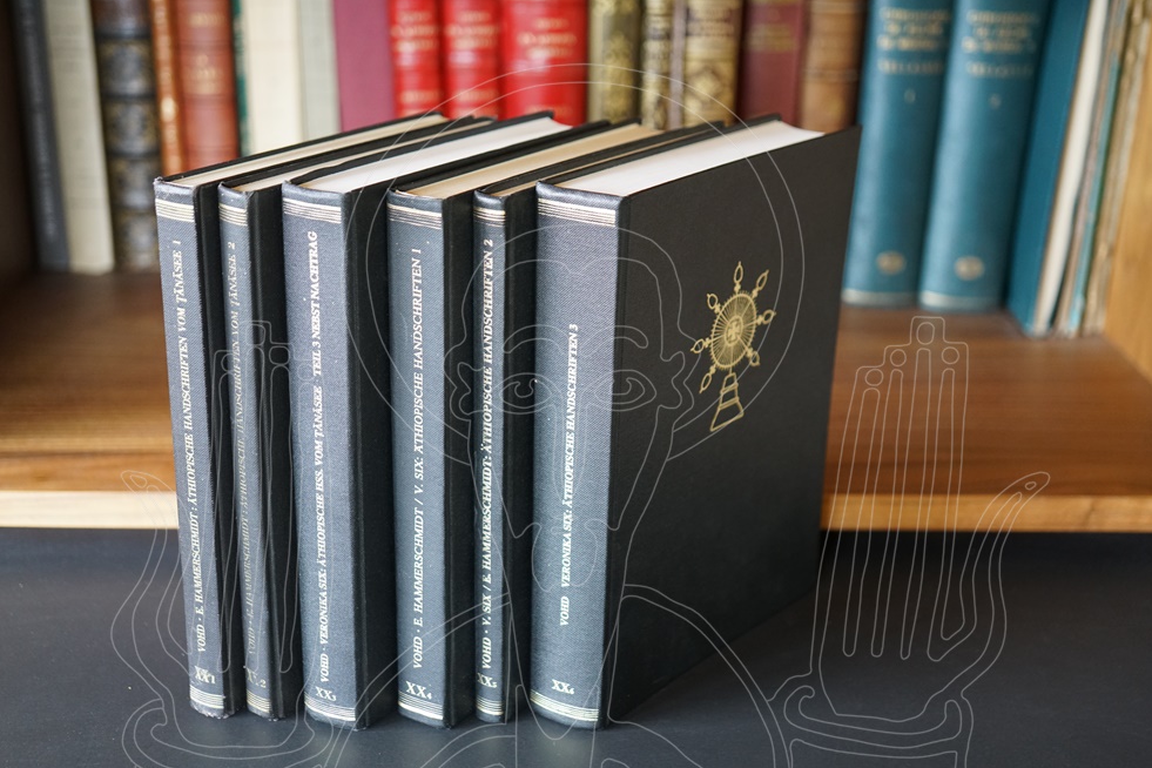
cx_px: 568
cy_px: 390
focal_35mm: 51
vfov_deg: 26.5
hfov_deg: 38.9
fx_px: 1632
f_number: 2.8
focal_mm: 50
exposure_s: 1/160
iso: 2000
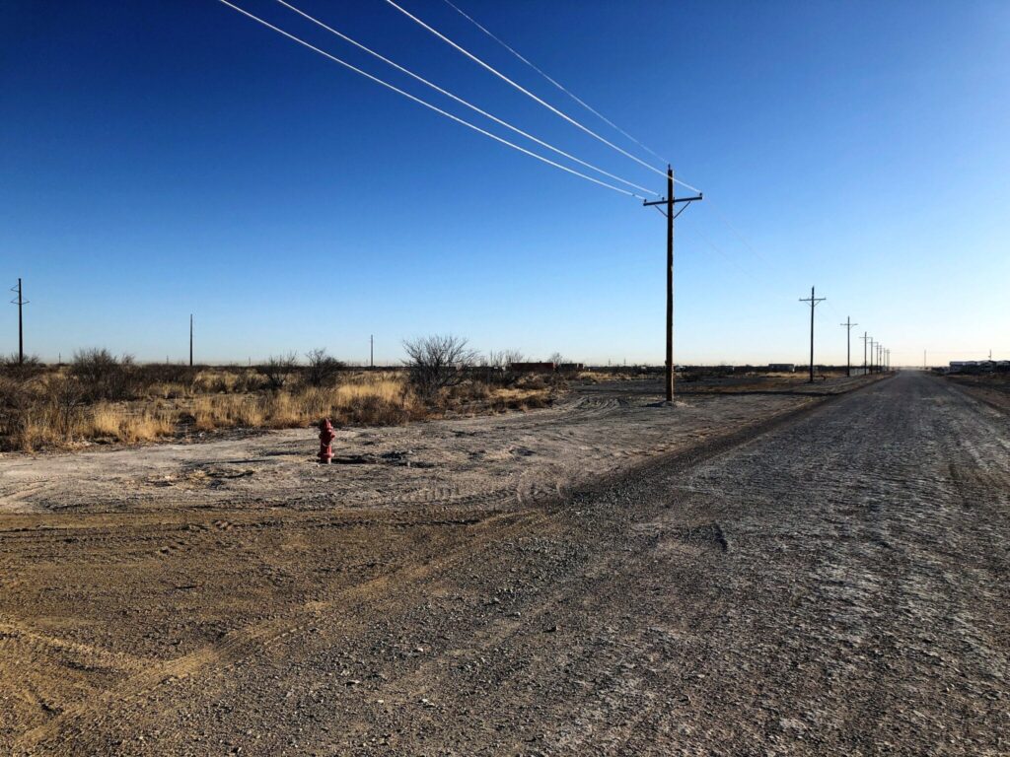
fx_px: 817
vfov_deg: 49.7
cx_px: 505
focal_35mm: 28
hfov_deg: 63.4
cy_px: 378
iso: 20
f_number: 1.8
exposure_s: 1/2558
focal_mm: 3.99
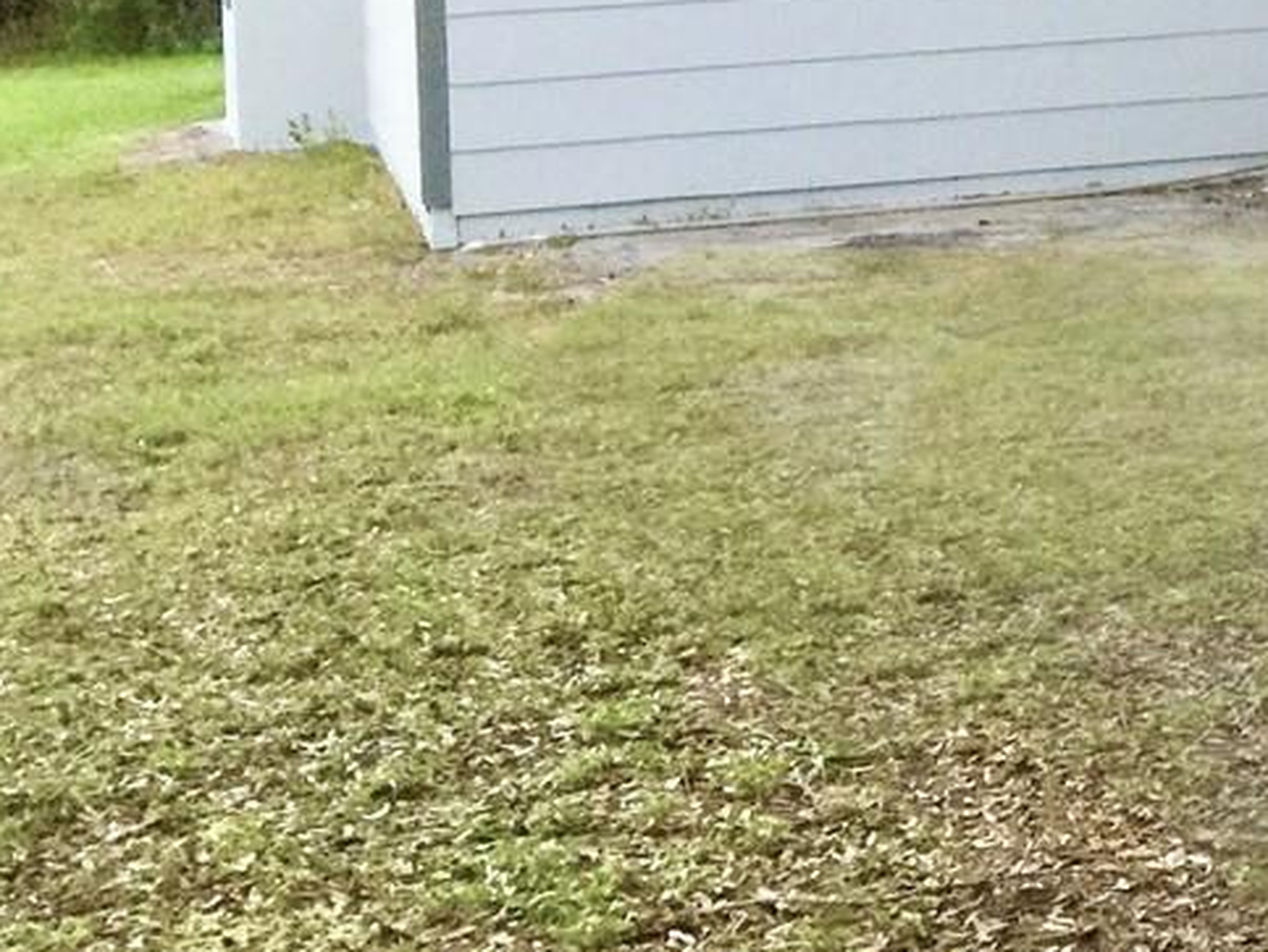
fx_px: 3519
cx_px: 1882
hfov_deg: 18.2
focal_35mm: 96
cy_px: -163
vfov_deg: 14.9
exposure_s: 1/30
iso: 50
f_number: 2.2
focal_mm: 4.15
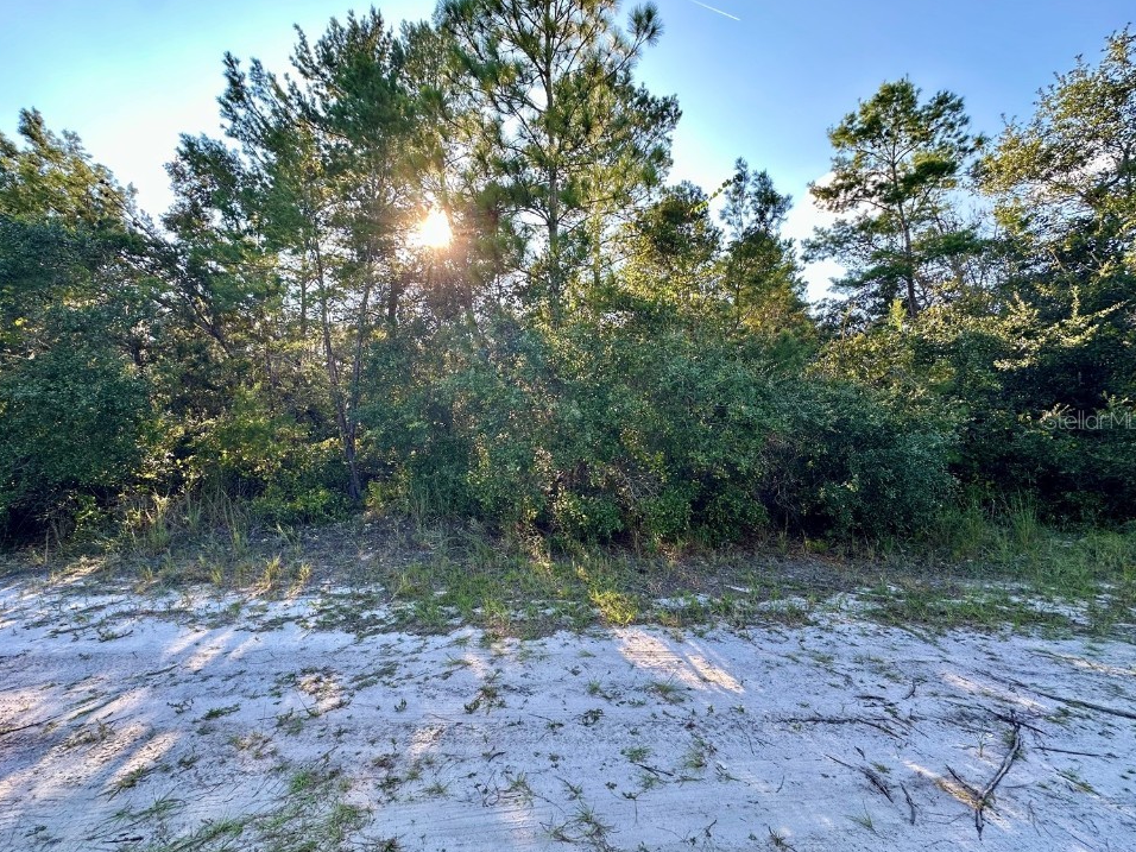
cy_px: 419
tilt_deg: +4.2
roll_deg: -0.2
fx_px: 492
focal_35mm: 15
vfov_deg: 81.7
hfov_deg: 98.1
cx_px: 548
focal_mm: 2.22
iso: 40
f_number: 2.2
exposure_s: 1/184
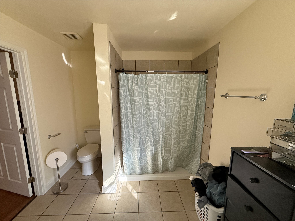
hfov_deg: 102.1
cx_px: 148
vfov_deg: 85.7
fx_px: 119
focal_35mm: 14
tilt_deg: -4.5
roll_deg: -0.6
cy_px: 110
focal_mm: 2.22
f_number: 2.2
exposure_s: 1/63
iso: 320
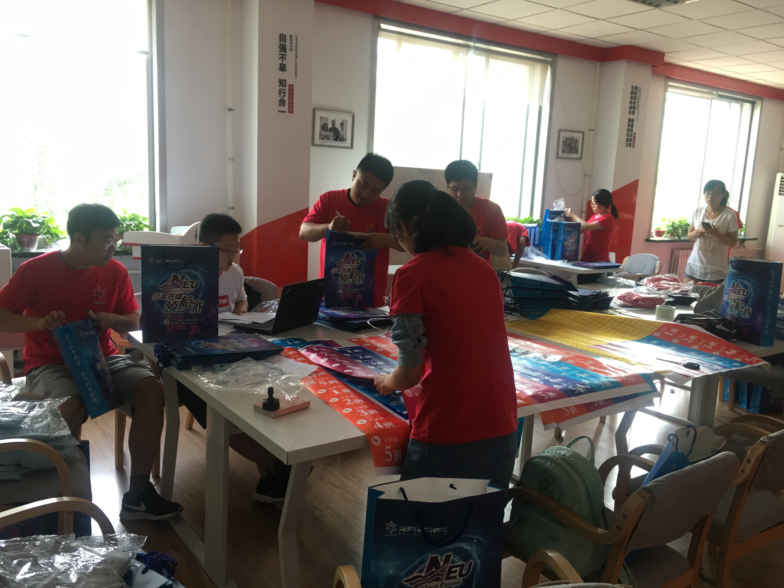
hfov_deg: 61.7
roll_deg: -1.6
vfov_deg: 48.2
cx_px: 392
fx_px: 657
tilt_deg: -10.1
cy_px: 294
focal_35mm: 29
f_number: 2.2
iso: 50
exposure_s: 1/33
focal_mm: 4.15
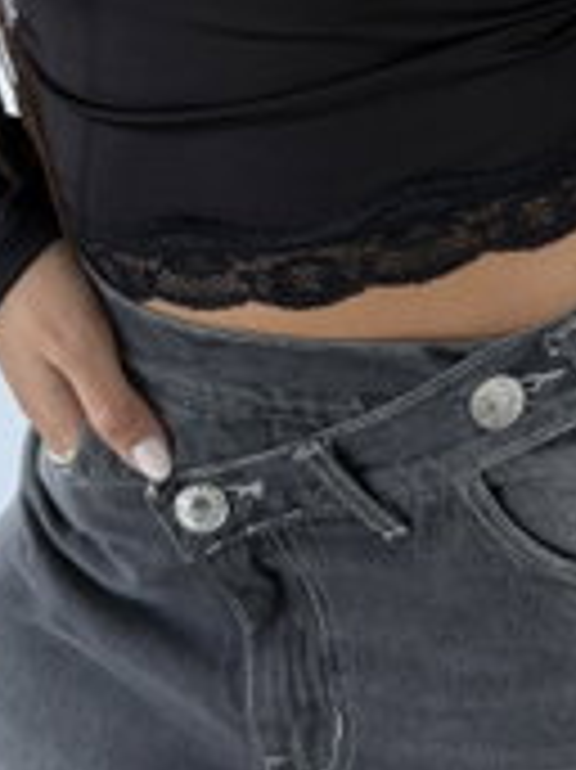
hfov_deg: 19.5
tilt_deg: -25.1
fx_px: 1666
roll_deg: +2.4
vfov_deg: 24.3
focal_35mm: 75
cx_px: 400
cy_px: -74
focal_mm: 6.76
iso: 125
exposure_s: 1/125
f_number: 1.78
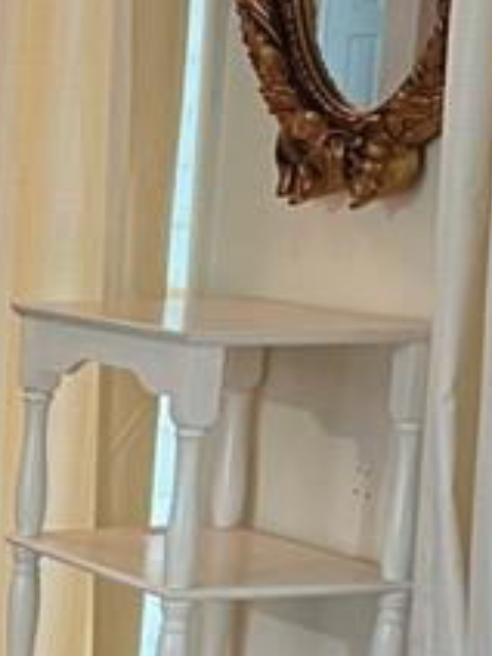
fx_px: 2786
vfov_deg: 12.9
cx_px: -557
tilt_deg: -15.9
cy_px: 907
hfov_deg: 9.3
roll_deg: +1.8
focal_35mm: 147
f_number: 1.5
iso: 250
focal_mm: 5.7
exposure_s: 1/60
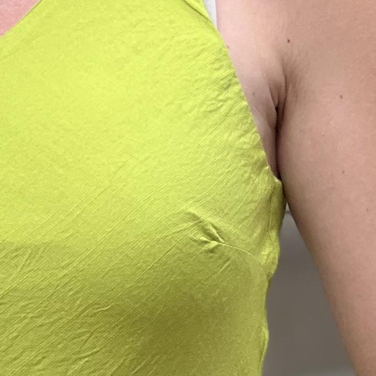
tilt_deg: +2.0
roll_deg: +0.0
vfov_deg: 4.7
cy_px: 284
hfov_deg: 4.7
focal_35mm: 371
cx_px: -42
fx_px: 4559
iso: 40
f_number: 2.8
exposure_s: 1/121
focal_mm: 9
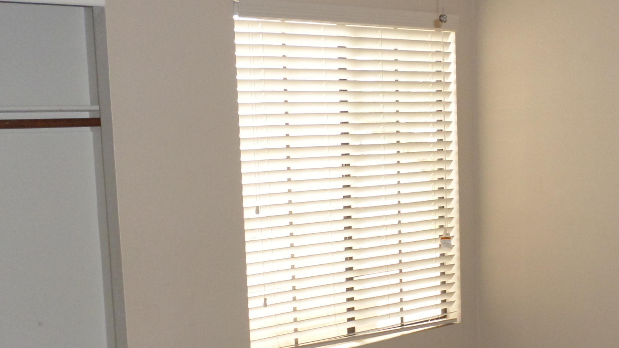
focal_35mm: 50
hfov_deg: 40.9
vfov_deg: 23.8
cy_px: 236
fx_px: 821
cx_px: 408
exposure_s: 1/30
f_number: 2.5
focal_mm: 4.5
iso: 160
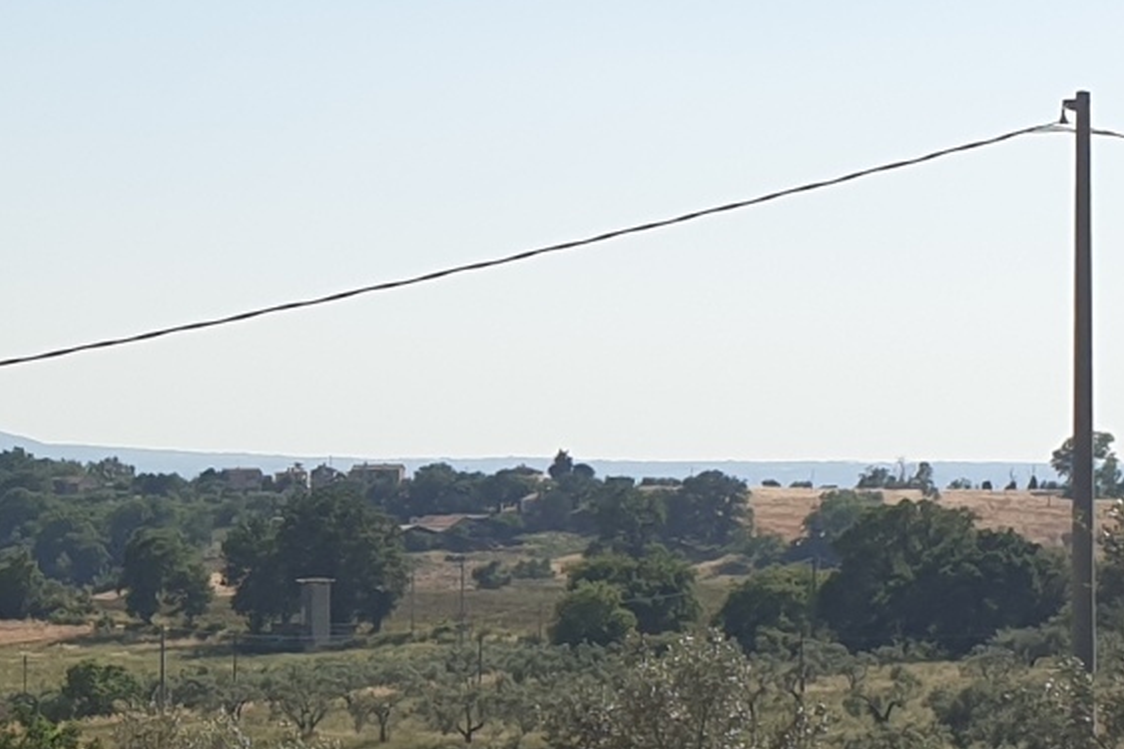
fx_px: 3839
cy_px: 881
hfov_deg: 15.8
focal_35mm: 123
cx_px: -323
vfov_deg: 11.0
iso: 50
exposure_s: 1/2033
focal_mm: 4.3
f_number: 2.4
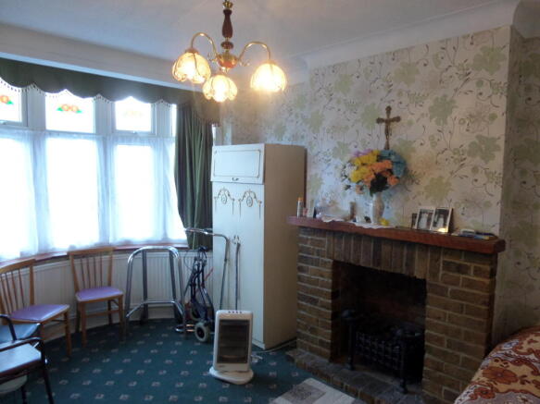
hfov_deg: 71.6
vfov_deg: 56.8
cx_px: 270
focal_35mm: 24
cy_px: 202
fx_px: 374
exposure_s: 1/20
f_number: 3.2
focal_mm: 4
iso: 200
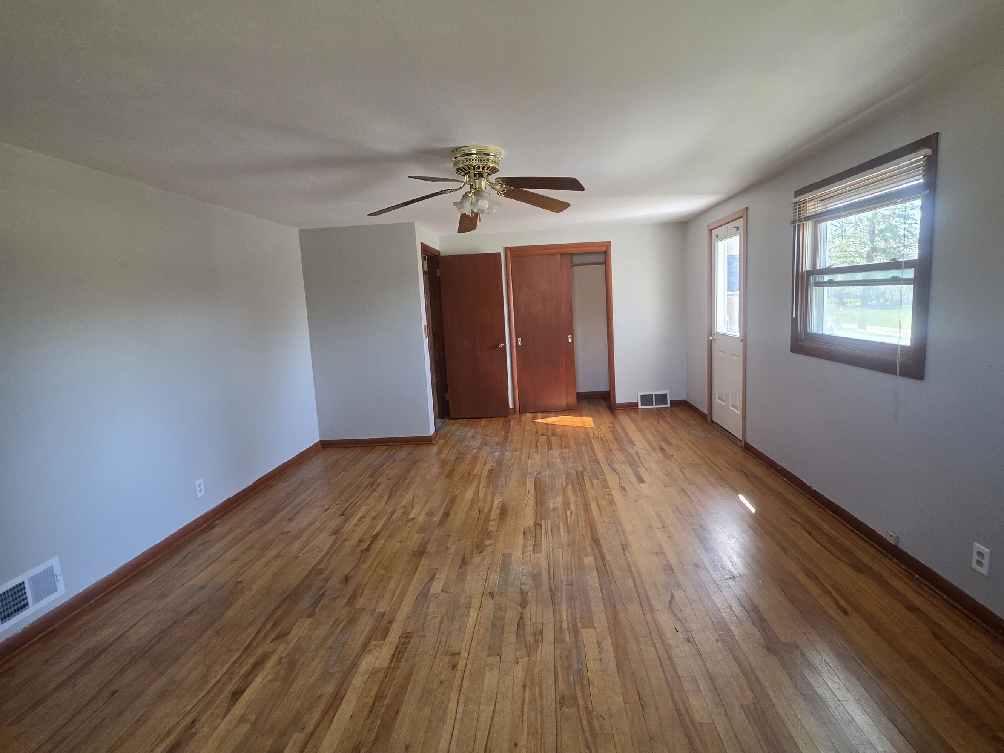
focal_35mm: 15
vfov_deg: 81.7
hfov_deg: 98.0
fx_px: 435
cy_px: 361
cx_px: 536
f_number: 1.9
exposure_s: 1/120
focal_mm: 2.2
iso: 200
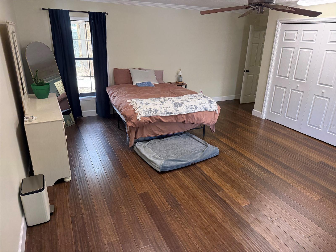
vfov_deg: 56.8
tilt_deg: -21.4
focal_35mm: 24
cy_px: 126
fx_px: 233
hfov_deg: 71.6
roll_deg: -1.5
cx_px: 168
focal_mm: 6.76
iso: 250
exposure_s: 1/120
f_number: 1.78
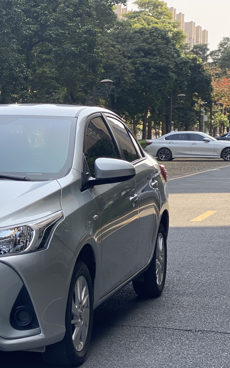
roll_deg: +0.9
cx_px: -39
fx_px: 1023
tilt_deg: -6.5
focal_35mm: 102
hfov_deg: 12.5
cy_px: 233
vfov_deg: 20.3
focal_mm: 6
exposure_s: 1/229
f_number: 2
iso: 20
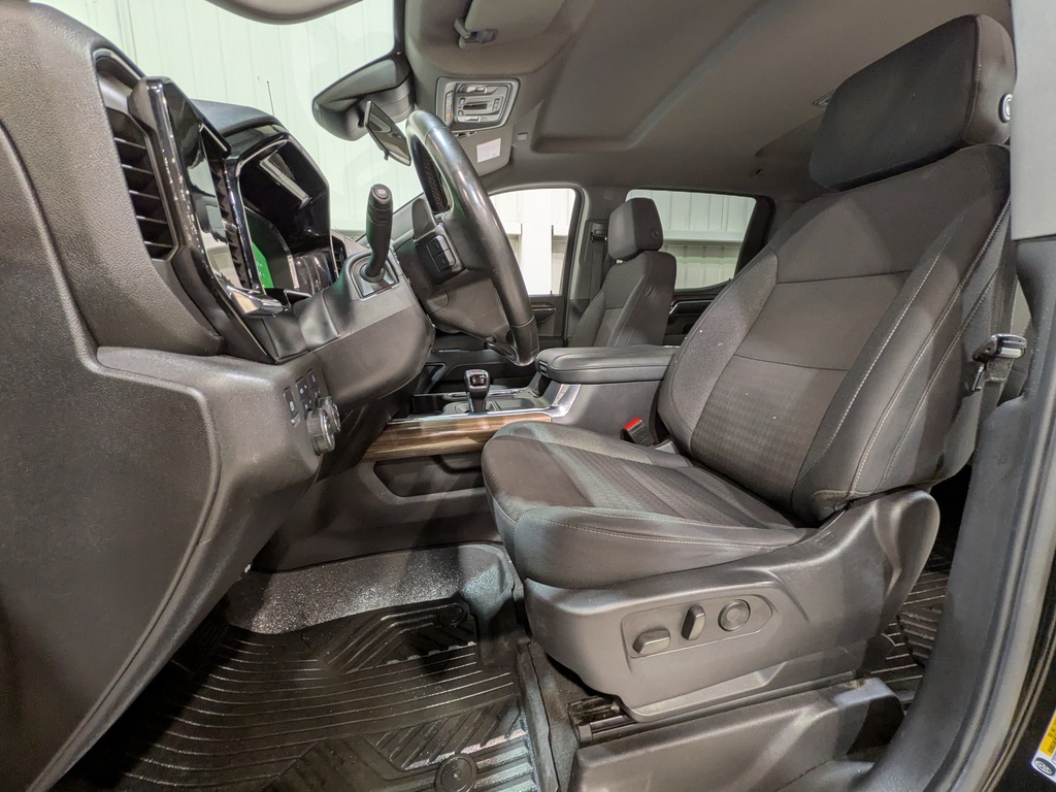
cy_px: 396
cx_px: 528
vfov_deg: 85.7
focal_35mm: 14
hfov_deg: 102.1
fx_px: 427
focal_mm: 1.83
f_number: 2.2
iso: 79
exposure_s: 1/24
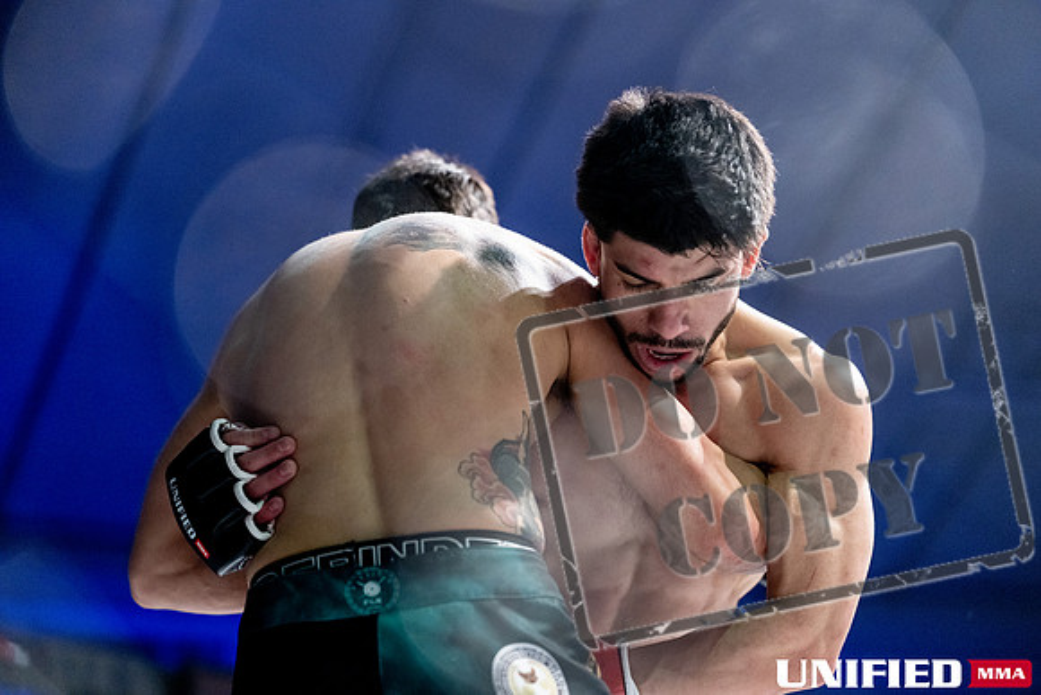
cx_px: 520
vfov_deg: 16.3
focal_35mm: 84
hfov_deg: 24.2
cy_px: 348
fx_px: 2429
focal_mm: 84
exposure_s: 1/1250
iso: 3200
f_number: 2
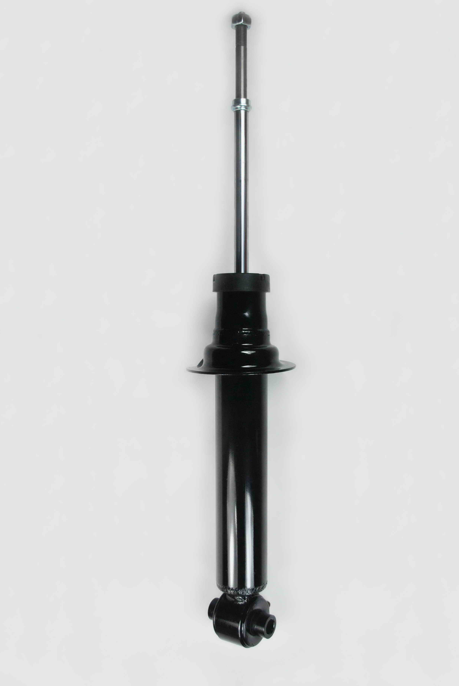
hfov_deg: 41.2
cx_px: 237
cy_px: 330
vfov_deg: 58.6
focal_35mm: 32
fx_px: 610
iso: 200
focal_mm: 20
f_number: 3.8
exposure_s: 1/500
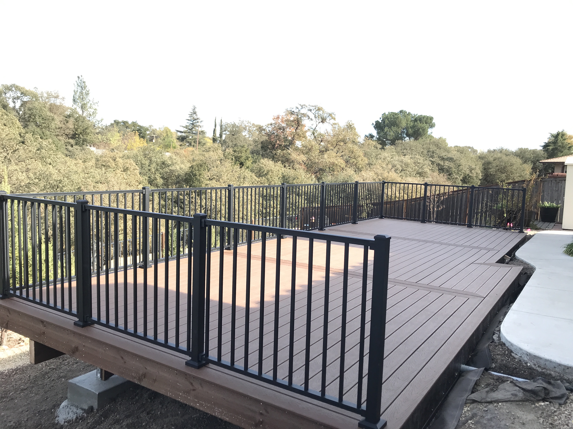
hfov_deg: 63.4
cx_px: 286
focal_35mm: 28
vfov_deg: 49.7
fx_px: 463
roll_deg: -2.5
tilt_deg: -4.8
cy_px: 214
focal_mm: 3.99
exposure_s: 1/584
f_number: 1.8
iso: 20
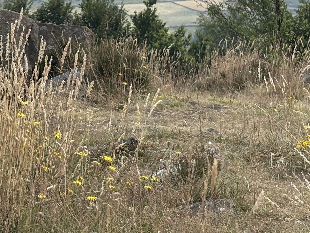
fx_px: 1245
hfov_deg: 13.9
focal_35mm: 139
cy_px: 72
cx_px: -21
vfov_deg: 10.7
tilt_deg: -4.6
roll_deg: -0.2
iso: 40
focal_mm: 5.96
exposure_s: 1/2571
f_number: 1.6
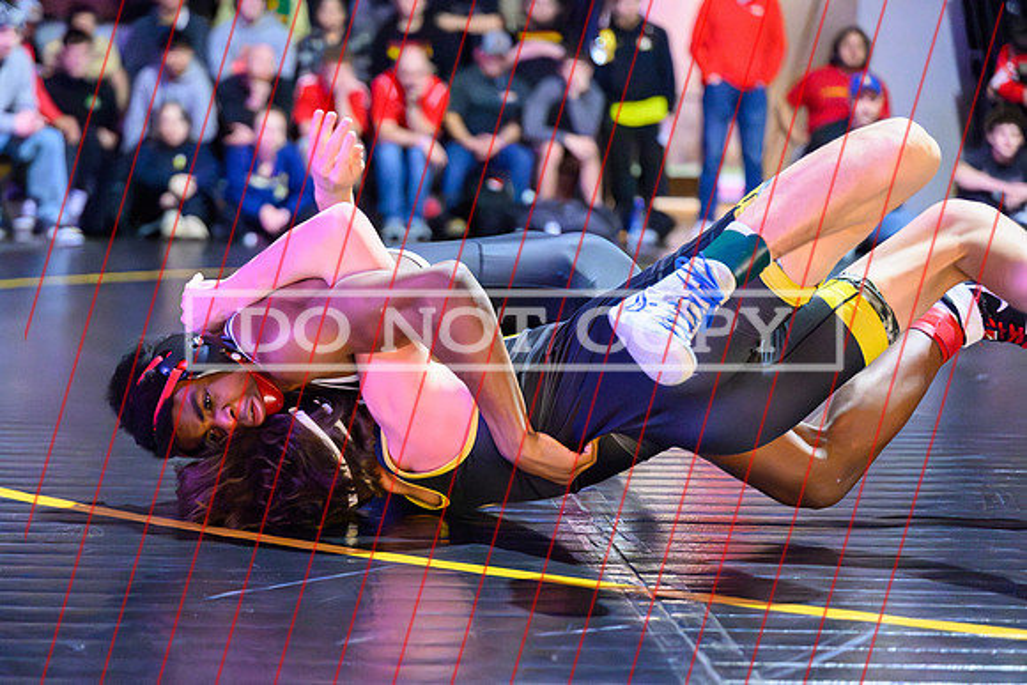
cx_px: 372
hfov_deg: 22.4
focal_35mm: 91
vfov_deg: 15.1
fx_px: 2585
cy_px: 371
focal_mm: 70
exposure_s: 1/640
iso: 25600
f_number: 2.8
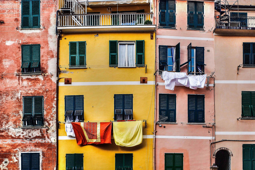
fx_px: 468
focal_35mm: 66
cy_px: 85
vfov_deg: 20.7
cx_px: 128
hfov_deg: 30.5
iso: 200
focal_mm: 44
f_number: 9
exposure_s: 1/200
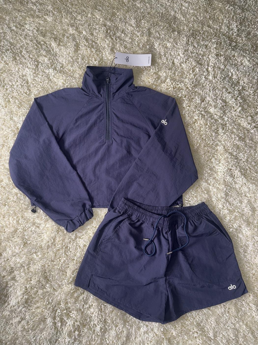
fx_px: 239
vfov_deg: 71.6
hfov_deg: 56.8
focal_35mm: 24
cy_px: 172
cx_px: 129
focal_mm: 6.76
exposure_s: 1/43
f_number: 1.78
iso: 50
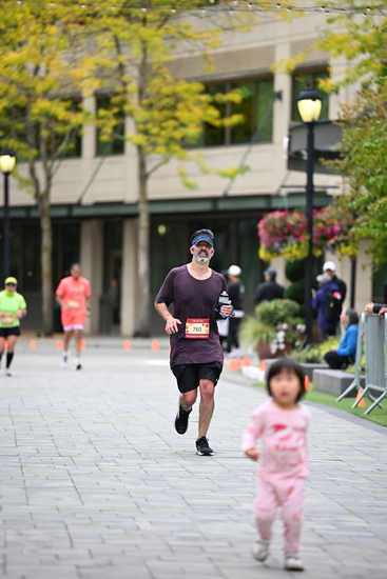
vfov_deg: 10.3
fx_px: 3223
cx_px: 194
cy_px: 290
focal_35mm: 200
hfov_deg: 6.9
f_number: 2.8
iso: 640
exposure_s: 1/2000
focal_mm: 200
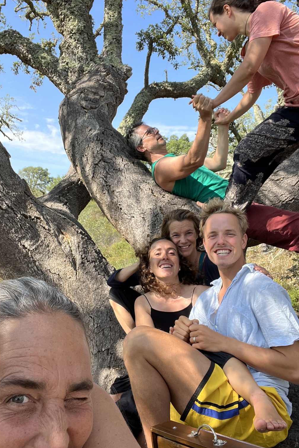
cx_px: 135
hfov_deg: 41.1
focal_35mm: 32
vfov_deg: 58.7
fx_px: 399
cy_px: 222
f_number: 2.2
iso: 32
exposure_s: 1/227
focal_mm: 2.71
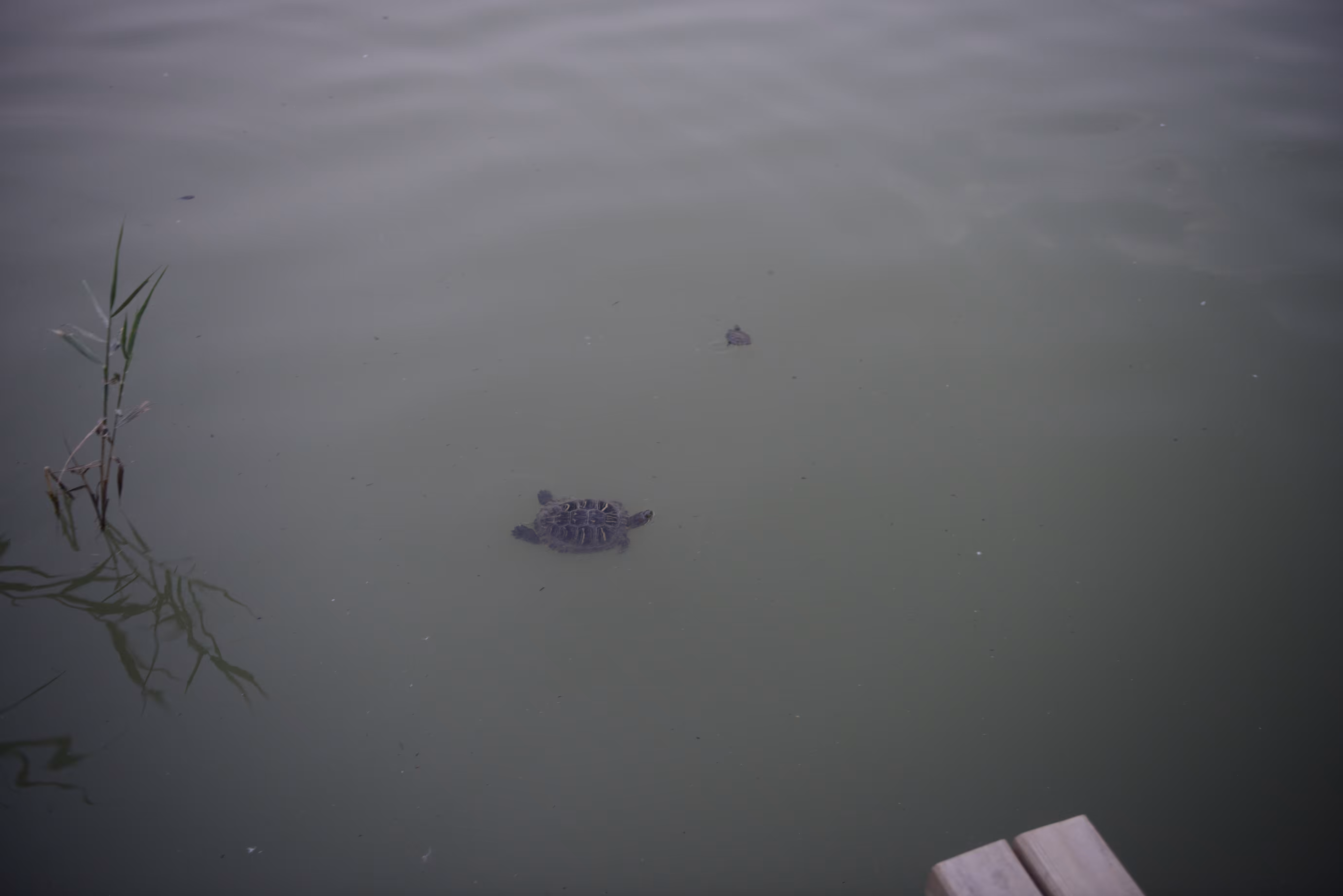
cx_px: 672
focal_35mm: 36
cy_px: 448
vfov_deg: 36.9
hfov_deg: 53.1
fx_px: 1343
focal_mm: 36
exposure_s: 1/40
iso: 800
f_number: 2.8
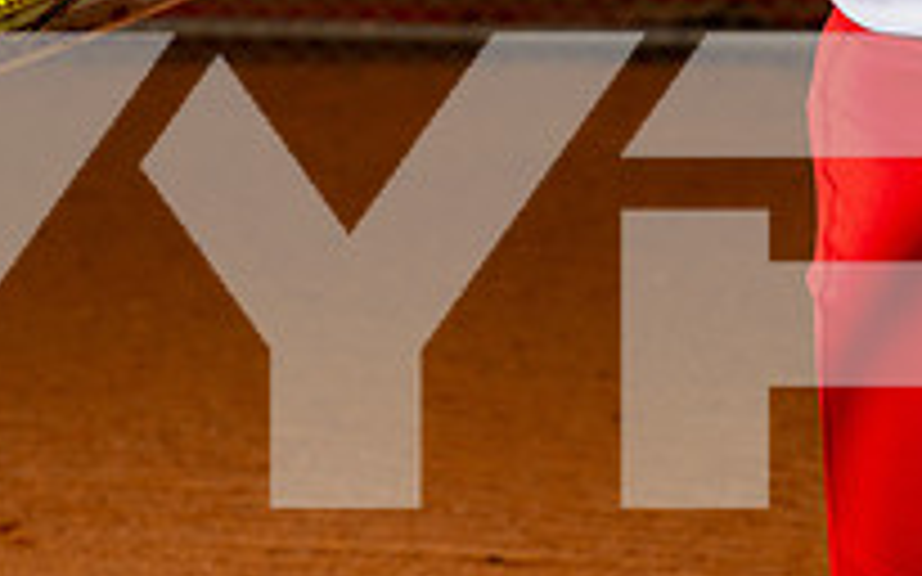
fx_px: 5074
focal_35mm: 202
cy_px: -272
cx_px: 549
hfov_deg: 10.4
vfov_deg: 6.4
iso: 200
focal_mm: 70
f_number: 4
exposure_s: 1/1600
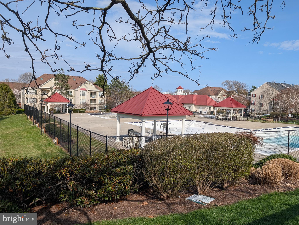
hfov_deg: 71.5
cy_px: 112
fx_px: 208
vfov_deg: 56.9
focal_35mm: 24
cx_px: 150
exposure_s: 1/2024
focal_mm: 6.9
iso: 23
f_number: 1.68
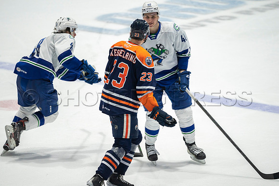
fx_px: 4651
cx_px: 140
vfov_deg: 2.3
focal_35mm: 600
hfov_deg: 3.4
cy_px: 93
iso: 1600
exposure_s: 1/640
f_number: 4
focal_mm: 600
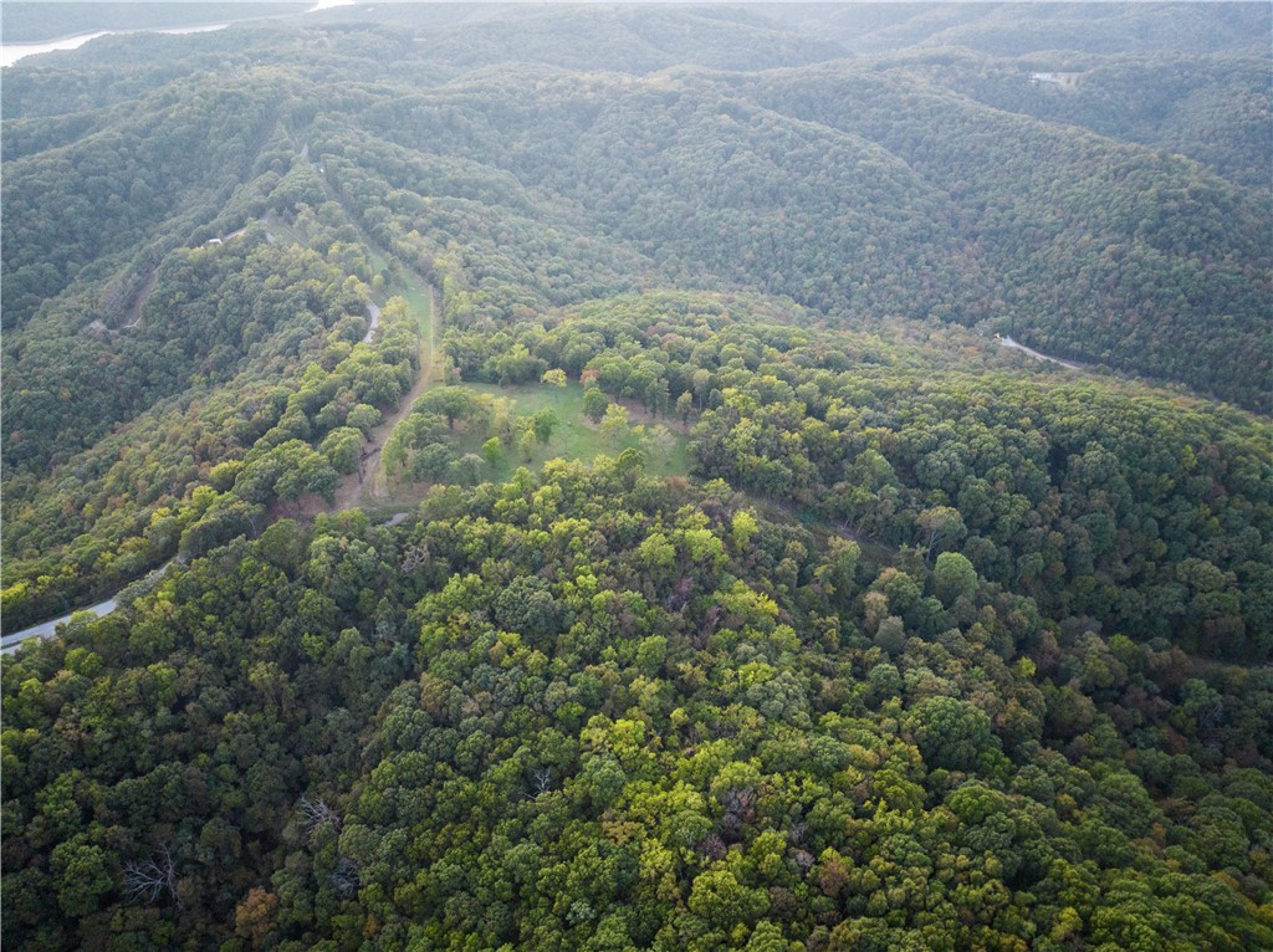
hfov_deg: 71.6
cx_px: 636
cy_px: 476
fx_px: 882
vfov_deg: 56.7
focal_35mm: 24
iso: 670
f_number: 2.8
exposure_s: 1/10
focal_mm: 12.29
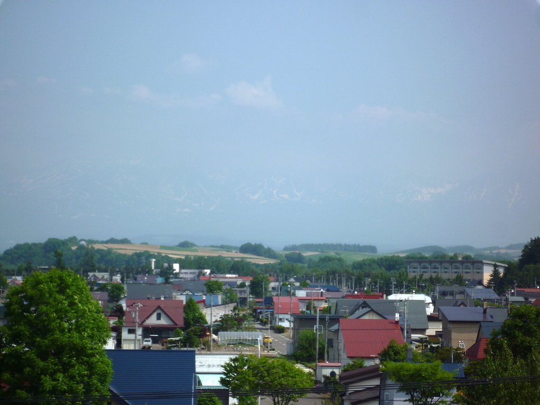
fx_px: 1950
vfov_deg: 11.9
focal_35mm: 125
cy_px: 202
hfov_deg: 15.8
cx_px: 270
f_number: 5.9
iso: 80
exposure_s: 1/500
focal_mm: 22
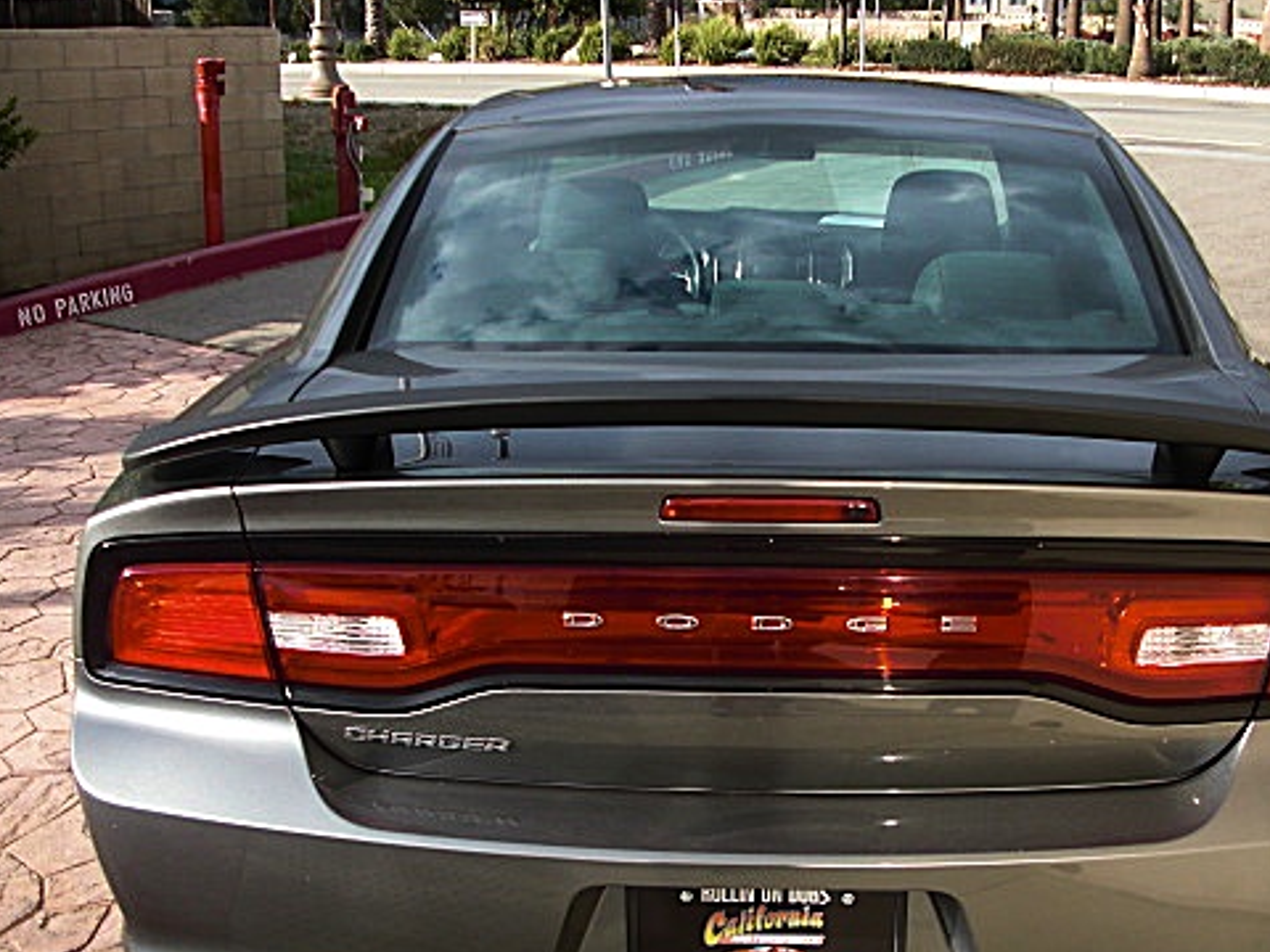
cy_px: 595
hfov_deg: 39.6
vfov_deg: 30.1
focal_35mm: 48
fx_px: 1761
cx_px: 733
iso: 50
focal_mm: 6.3
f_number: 2.8
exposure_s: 1/400
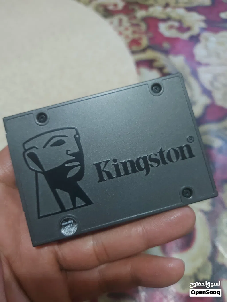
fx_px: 210
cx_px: 114
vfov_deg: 71.6
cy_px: 151
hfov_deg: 56.8
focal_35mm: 24
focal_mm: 5.23
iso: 800
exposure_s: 1/20
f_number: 1.8
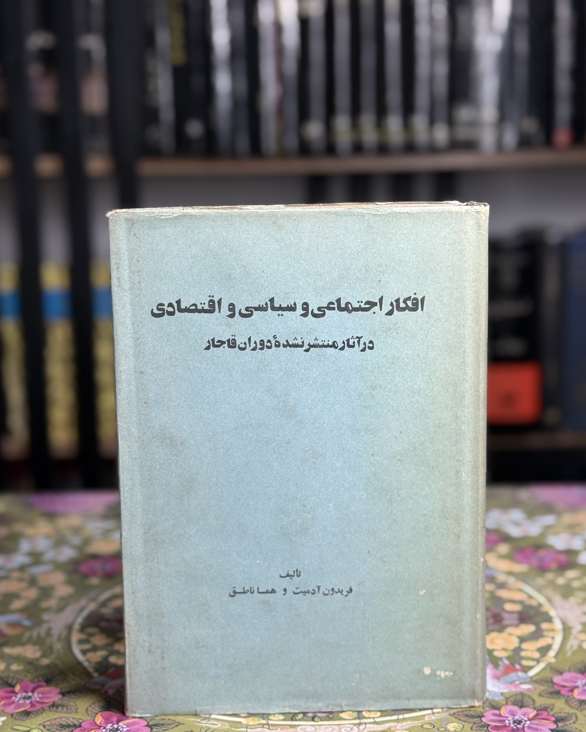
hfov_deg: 26.2
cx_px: 302
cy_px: 372
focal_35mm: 58
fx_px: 1257
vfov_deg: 32.5
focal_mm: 6.76
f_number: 1.78
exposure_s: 1/100
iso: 64
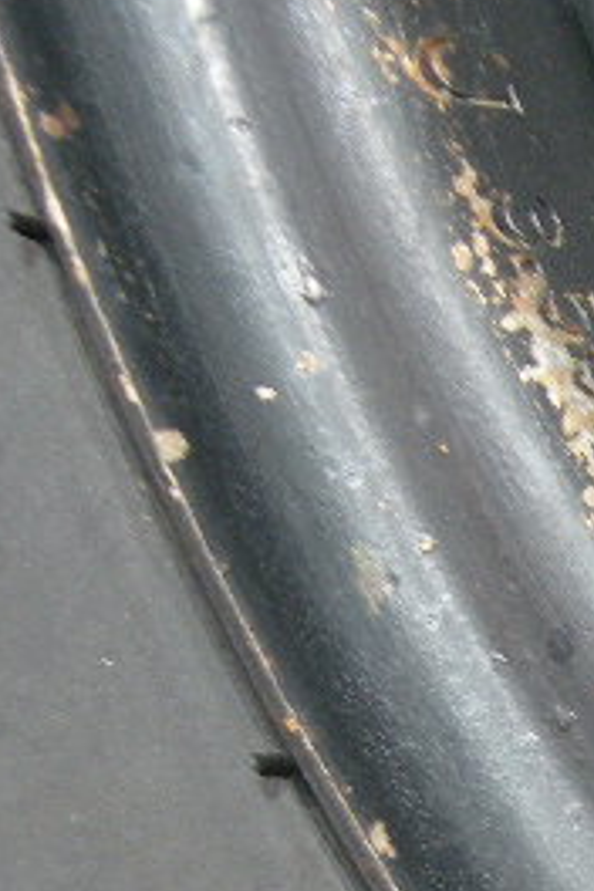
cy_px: 1026
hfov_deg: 11.6
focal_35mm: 109
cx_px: 1097
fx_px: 2698
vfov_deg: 18.0
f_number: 2.8
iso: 213
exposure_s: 1/60
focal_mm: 4.7
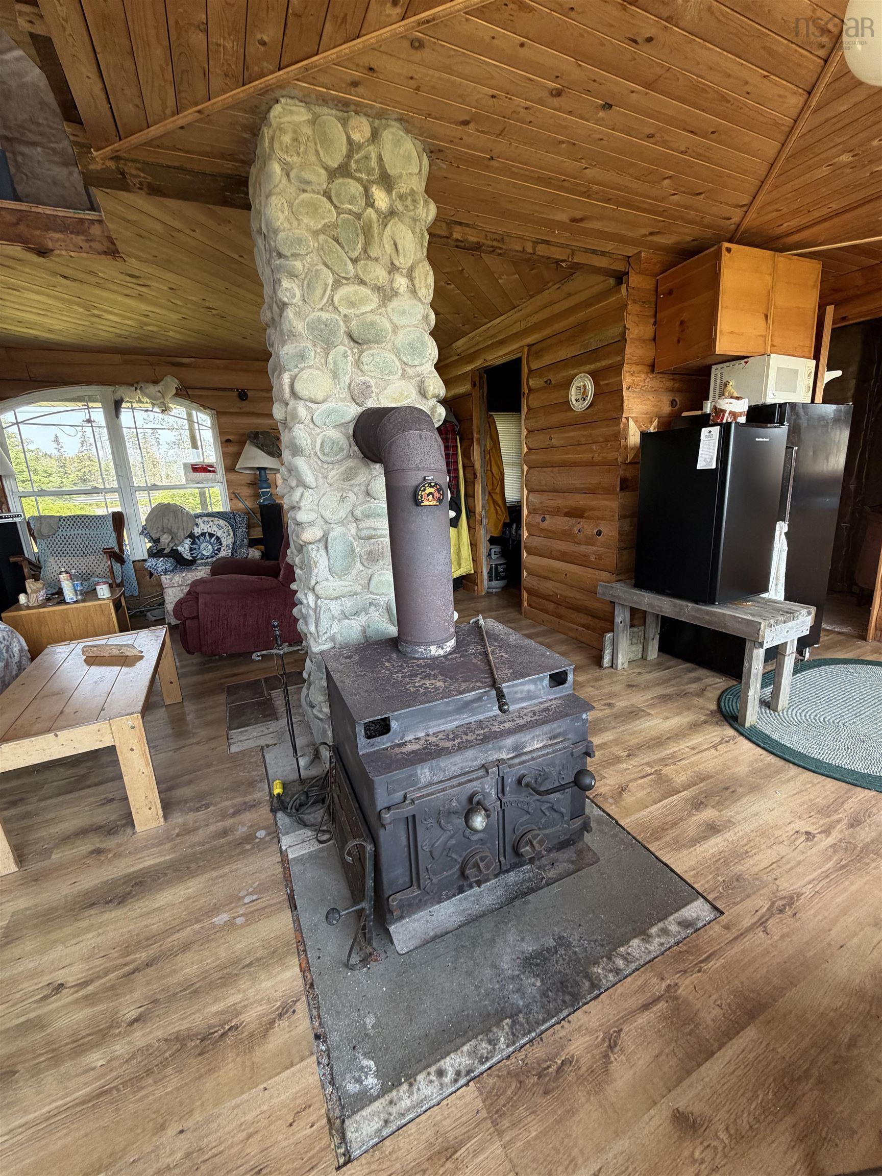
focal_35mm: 14
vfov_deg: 102.1
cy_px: 588
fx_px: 476
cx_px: 441
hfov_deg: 85.7
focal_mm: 2.22
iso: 125
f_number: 2.2
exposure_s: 1/121
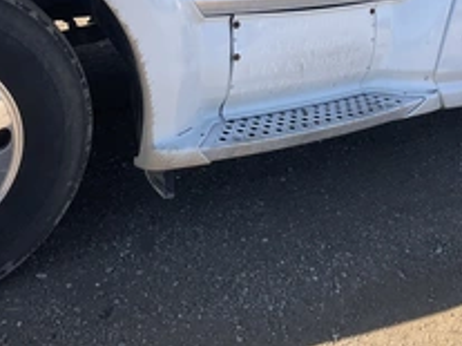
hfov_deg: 33.9
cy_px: 13
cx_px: 321
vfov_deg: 25.0
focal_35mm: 56
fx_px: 747
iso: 25
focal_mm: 3
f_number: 1.8
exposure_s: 1/728
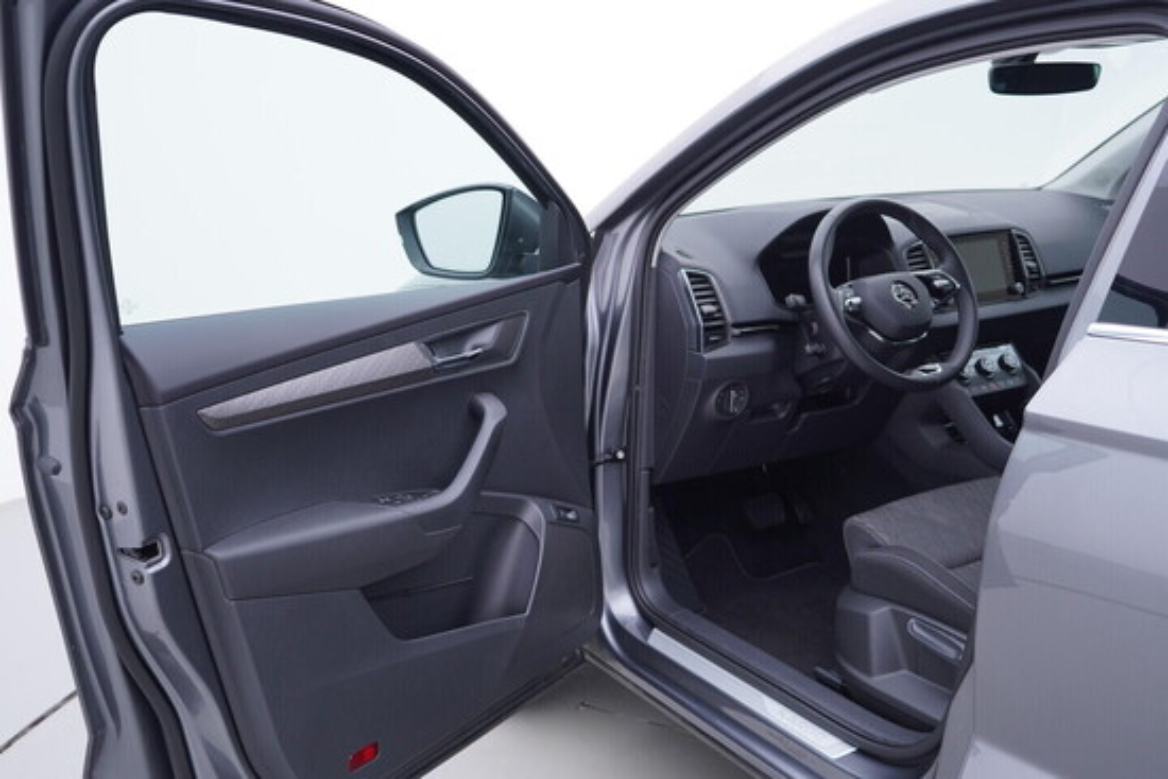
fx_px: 1168
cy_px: 390
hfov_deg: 53.1
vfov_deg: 36.9
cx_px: 584
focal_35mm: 36
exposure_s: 1/50
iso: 125
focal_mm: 24
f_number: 3.2
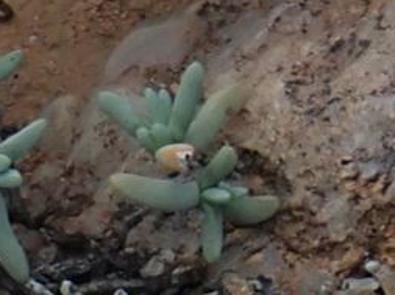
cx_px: 145
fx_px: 4421
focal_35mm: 388
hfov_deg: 5.1
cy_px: -691
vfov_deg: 3.7
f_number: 4.5
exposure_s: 1/400
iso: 100
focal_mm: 8.99
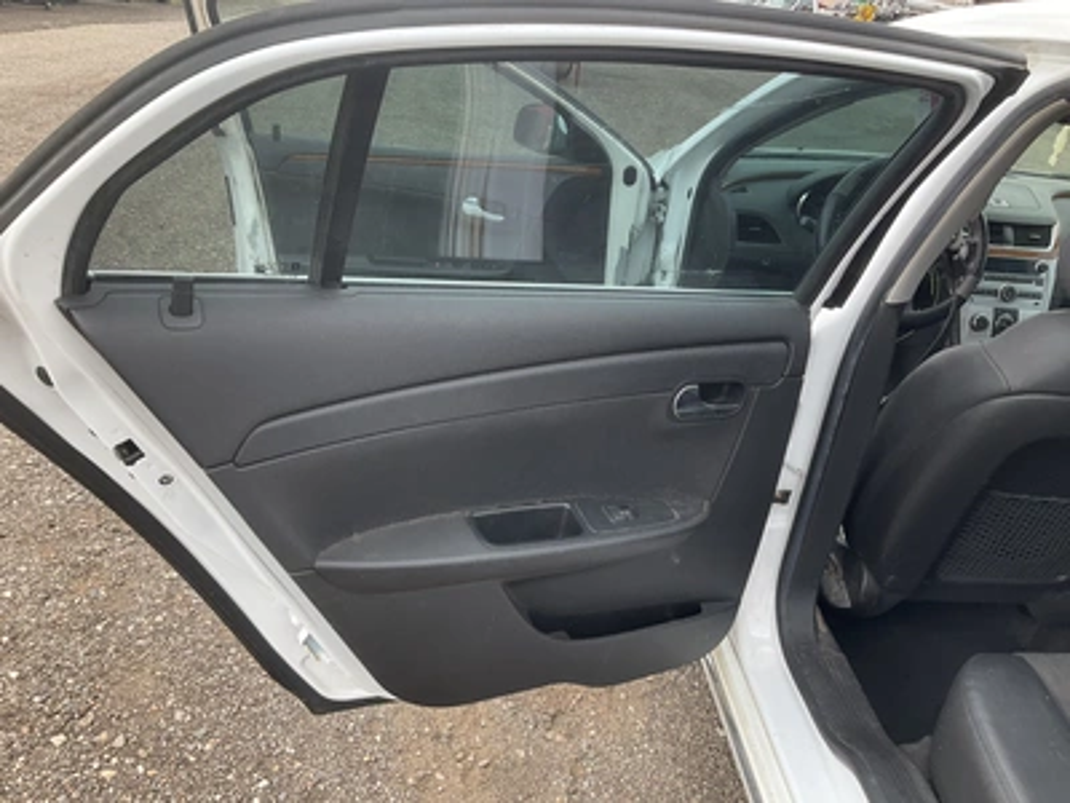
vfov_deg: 48.2
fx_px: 896
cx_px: 535
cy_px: 402
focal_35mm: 29
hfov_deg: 61.7
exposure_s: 1/140
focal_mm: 3
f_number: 1.8
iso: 20
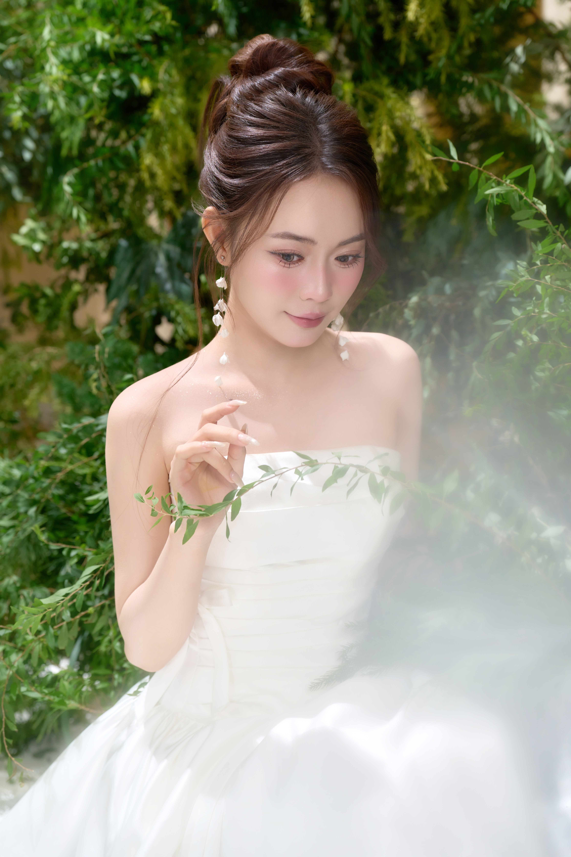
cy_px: 428
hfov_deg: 18.4
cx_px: 286
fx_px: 1760
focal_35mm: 74
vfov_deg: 27.3
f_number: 4
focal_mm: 74
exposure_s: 1/80
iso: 320
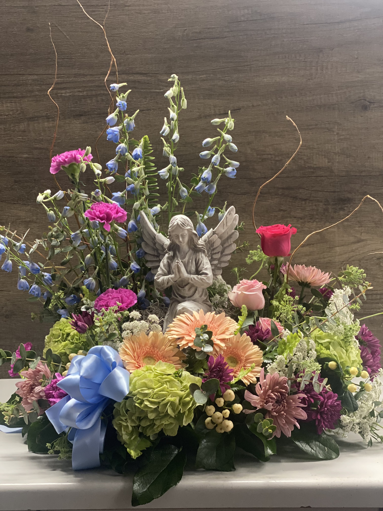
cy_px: 256
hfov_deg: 28.0
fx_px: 767
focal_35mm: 52
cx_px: 192
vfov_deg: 36.8
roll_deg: +1.1
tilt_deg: -6.0
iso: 320
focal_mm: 6
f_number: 2
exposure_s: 1/40
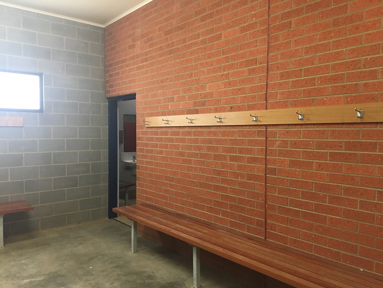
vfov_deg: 48.2
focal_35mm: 29
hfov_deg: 61.7
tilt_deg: -2.1
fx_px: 321
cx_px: 192
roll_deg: -0.8
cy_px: 144
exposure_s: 1/33
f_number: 2.2
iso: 200
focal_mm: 4.15
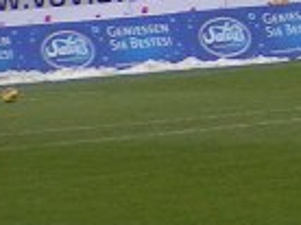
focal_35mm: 832
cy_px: -275
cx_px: 811
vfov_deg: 1.8
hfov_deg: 2.4
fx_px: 7222
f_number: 3.5
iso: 80
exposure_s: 1/160
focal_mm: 21.9
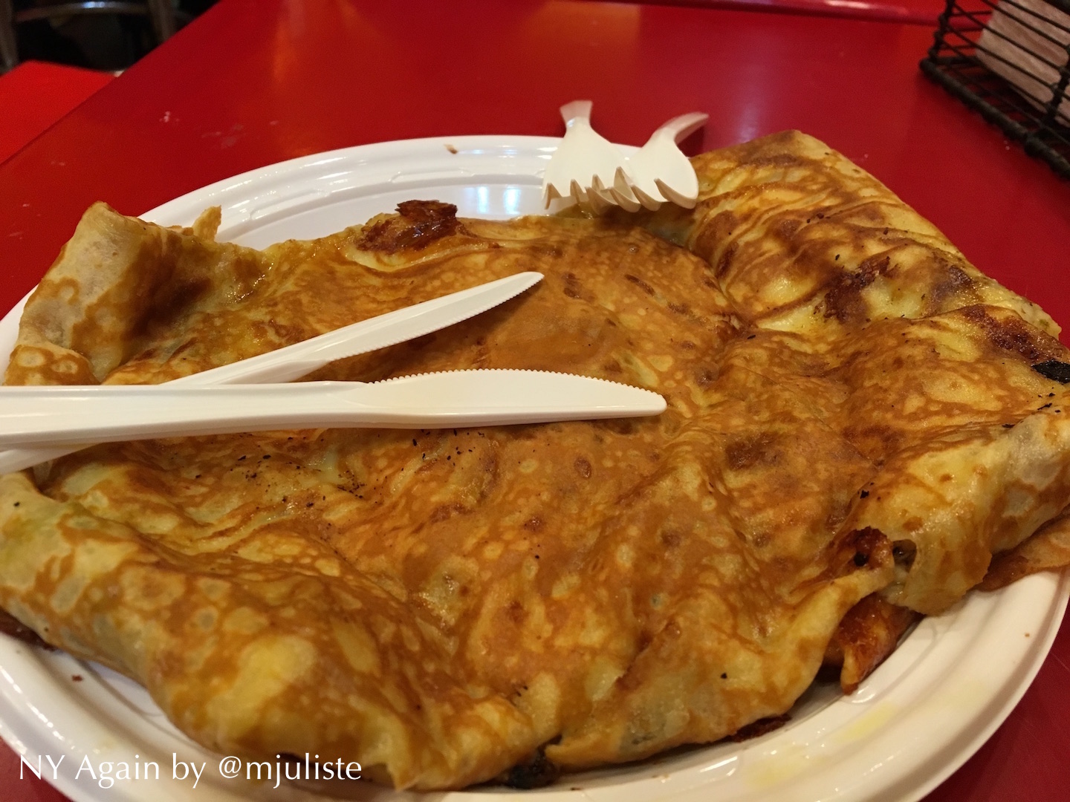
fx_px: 896
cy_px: 401
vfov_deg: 48.2
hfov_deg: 61.7
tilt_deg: -39.8
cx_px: 535
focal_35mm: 29
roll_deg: -5.3
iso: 125
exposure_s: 1/30
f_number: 2.2
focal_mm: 4.15
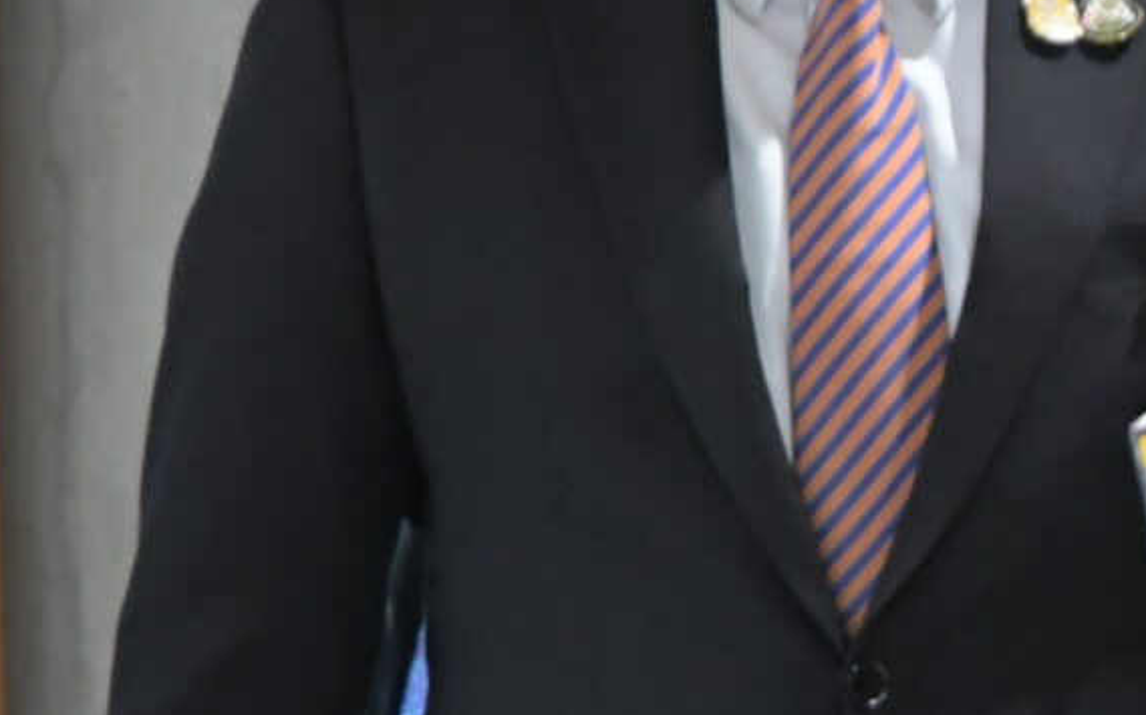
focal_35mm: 413
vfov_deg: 3.2
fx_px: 12893
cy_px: 768
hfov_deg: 5.0
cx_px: 2137
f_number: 4
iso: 4000
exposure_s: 1/100
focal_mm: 60
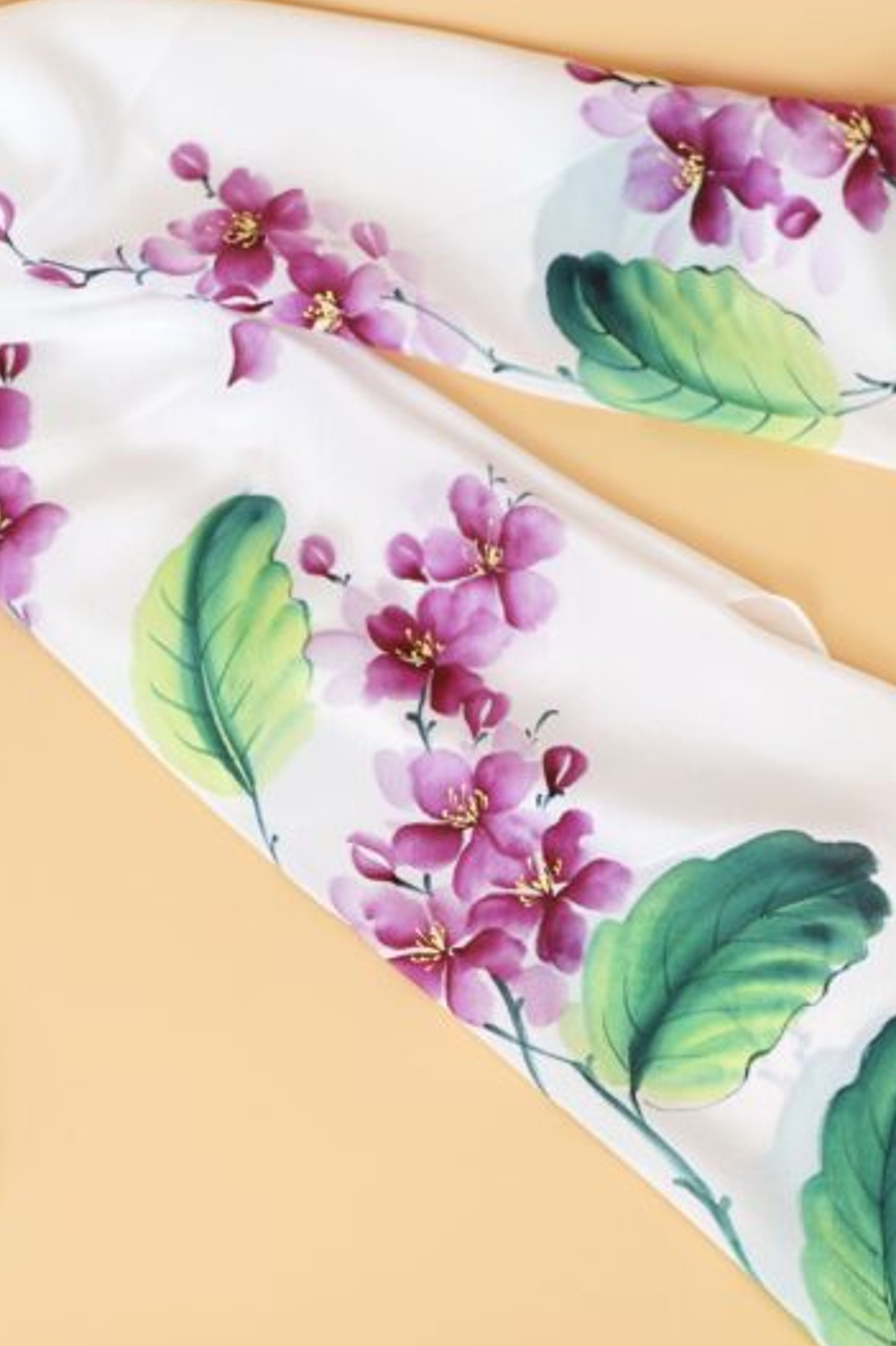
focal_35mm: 68
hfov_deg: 20.0
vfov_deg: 29.7
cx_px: 518
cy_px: 714
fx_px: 2540
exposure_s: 1/400
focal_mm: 35
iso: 400
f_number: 3.5
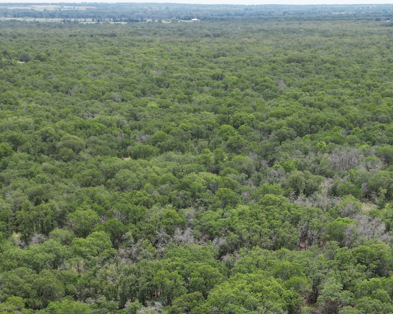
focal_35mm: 62
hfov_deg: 30.2
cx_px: 270
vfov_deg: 23.2
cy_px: 343
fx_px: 721
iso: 200
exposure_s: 1/2500
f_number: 1.7
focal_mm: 6.72
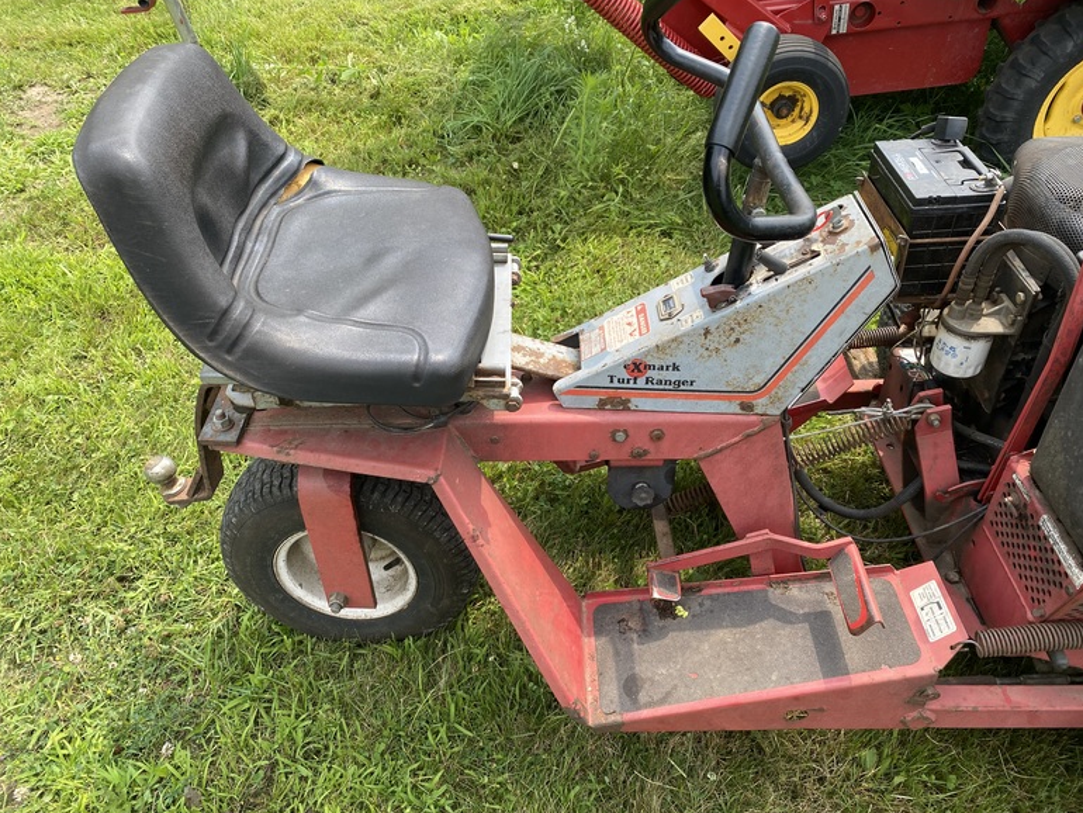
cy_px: 409
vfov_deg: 51.4
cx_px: 540
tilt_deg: -44.6
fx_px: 845
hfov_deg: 65.3
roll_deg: -3.3
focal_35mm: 27
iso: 32
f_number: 1.8
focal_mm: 4.25
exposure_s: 1/565
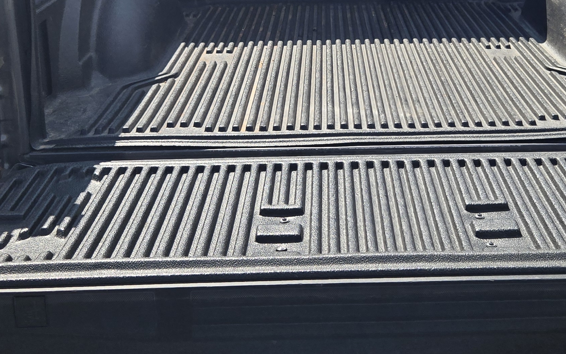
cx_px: 349
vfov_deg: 22.0
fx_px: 895
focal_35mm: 58
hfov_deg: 34.9
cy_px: 62
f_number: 1.8
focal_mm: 5.4
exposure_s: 1/1686
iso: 25
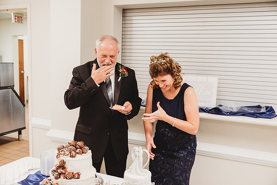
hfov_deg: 55.8
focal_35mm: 34
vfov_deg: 38.9
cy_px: 92
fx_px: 262
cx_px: 138
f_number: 4
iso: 4000
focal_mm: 34
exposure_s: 1/200
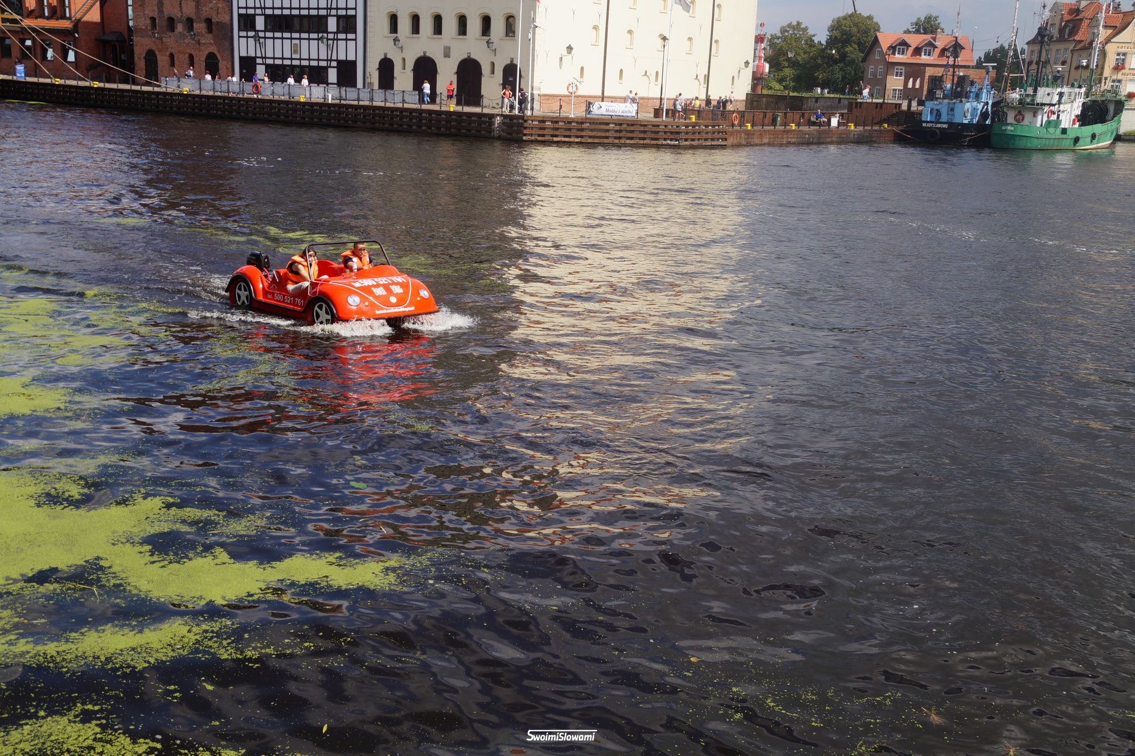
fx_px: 1229
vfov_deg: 34.2
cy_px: 378
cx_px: 568
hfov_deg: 49.6
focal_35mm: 39
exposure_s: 1/160
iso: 100
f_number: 10
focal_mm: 26
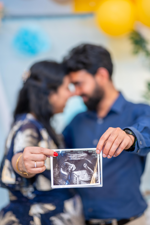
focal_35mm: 85
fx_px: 531
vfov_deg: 23.9
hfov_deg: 16.1
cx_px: 75
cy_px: 112
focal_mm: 85
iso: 320
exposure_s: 1/200
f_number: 1.4
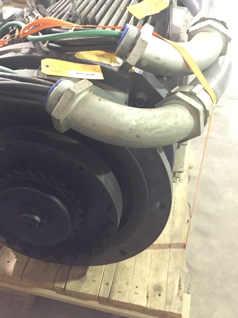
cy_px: 113
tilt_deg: -33.1
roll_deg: -0.7
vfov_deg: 45.3
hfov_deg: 35.0
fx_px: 376
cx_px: 93
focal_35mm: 41
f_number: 2.2
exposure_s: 1/15
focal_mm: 4.15
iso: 1000
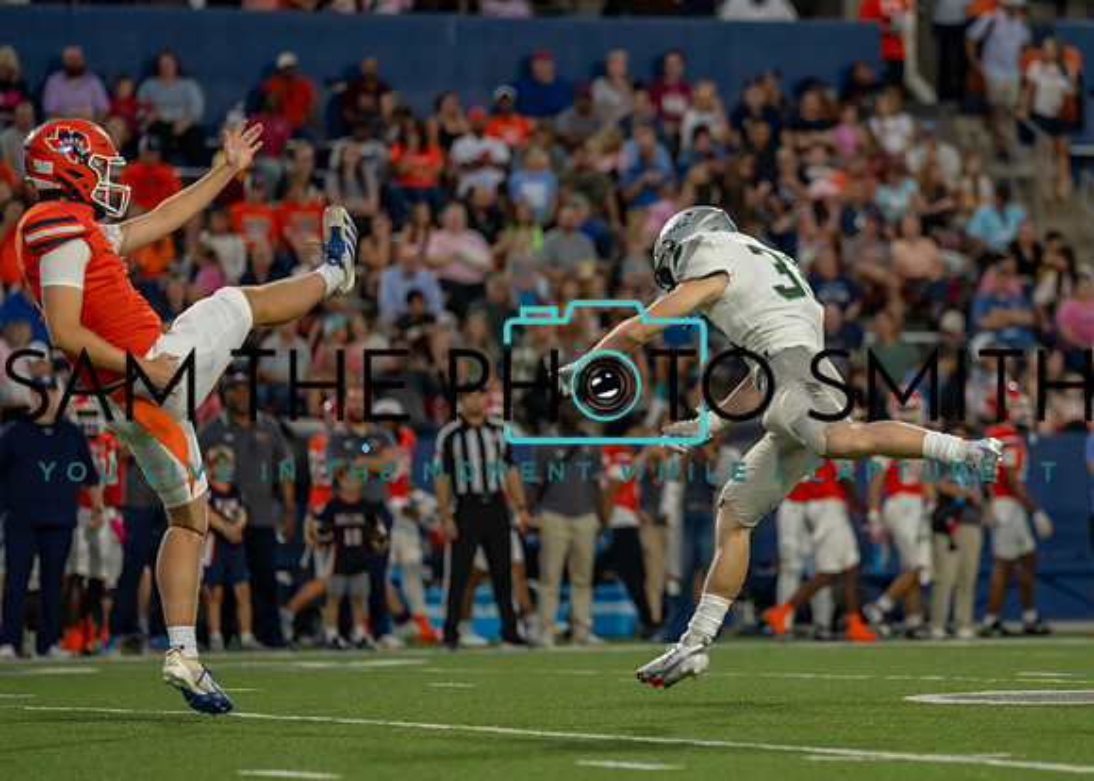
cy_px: 404
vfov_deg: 5.1
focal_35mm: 280
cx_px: 817
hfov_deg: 7.2
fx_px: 8695
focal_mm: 191
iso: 1600
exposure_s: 1/1600
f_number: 2.8
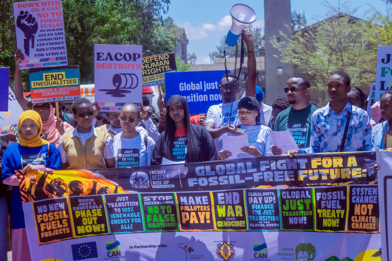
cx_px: 196
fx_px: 898
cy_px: 130
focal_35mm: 82
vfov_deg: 16.6
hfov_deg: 24.6
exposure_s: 1/3200
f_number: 5.6
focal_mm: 55
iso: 640
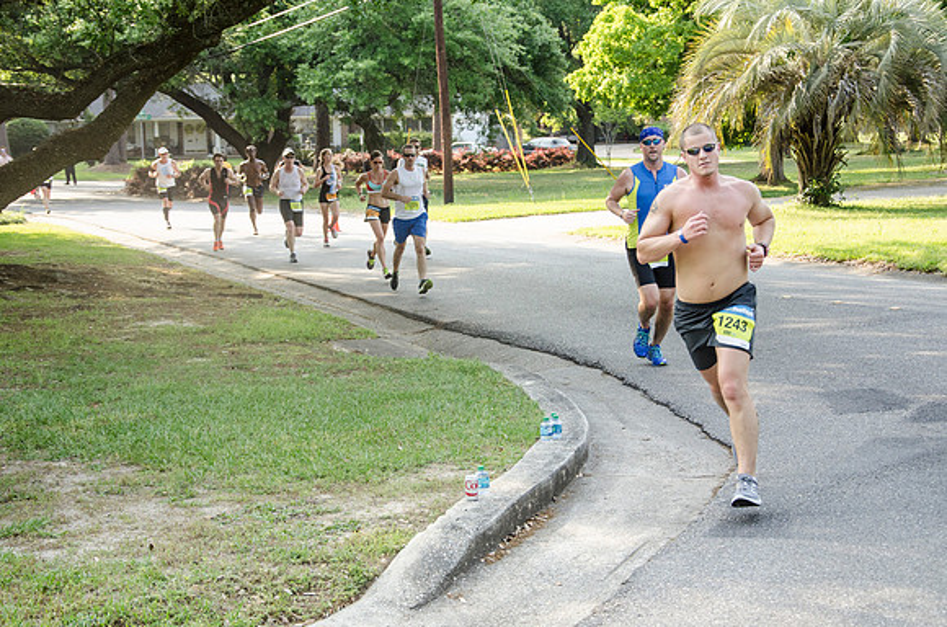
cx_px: 474
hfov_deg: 29.9
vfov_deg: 20.1
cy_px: 314
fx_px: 1772
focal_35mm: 68
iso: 800
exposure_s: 1/640
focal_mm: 45
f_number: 5
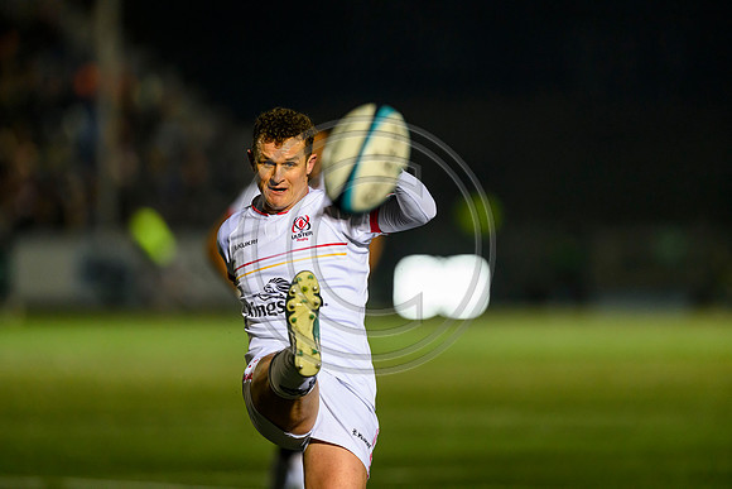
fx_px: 8135
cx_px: 366
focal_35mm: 400
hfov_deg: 5.2
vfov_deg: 3.4
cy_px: 244
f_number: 3.2
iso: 4000
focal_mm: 400
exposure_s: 1/1600
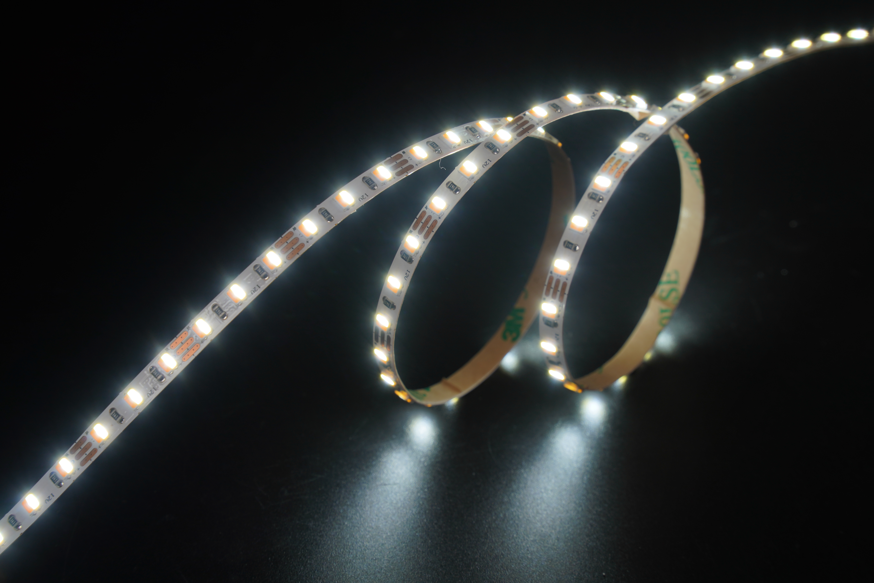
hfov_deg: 13.6
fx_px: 3666
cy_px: 292
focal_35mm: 151
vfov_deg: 9.1
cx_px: 437
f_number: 14
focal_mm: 151
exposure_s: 1/20
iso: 100
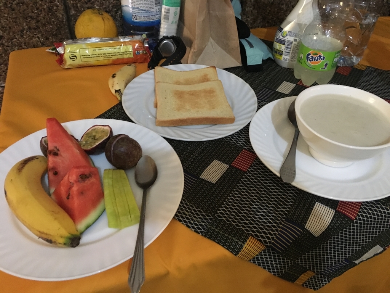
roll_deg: -5.4
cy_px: 146
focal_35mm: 29
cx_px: 195
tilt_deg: -40.8
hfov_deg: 61.7
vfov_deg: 48.2
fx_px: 327
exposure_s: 1/17
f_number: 2.2
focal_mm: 4.15
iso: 500
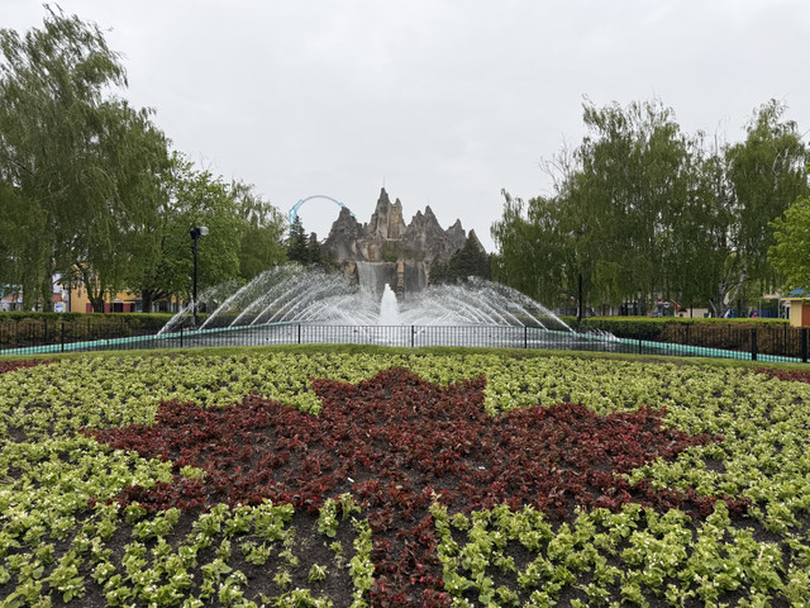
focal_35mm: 24
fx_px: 562
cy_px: 304
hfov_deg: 71.6
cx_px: 405
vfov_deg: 56.8
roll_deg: +0.2
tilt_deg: +2.2
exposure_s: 1/955
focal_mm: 6.76
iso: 80
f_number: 1.78
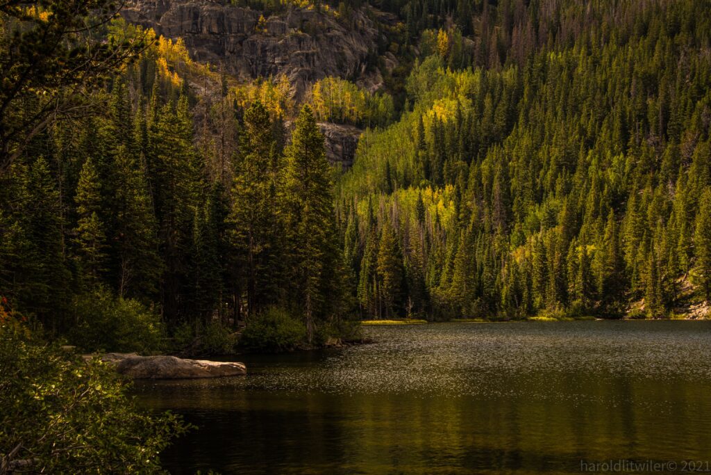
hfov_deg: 32.4
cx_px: 356
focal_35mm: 62
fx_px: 1225
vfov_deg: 21.9
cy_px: 238
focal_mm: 62
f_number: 9
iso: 200
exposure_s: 1/320
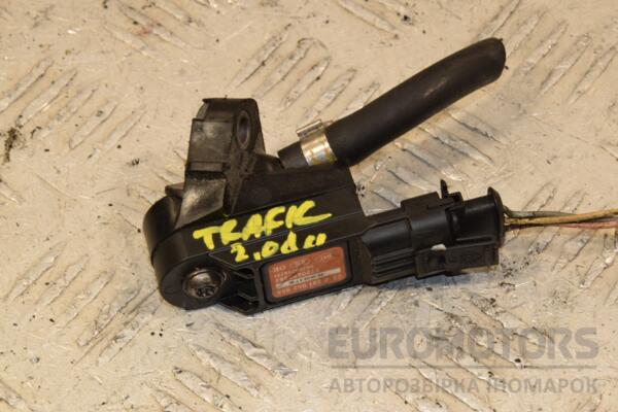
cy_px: 206
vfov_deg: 8.7
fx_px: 2704
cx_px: 309
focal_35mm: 158
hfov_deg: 13.0
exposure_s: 1/50
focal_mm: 105
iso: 800
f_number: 14
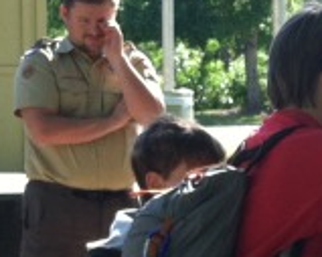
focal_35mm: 172
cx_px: 642
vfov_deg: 8.9
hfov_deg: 10.3
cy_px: 222
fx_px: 1638
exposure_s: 1/248
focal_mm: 3.85
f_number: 2.8
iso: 80
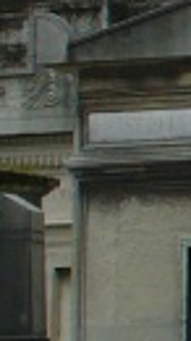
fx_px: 2858
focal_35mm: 317
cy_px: 320
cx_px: 869
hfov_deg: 3.6
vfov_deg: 6.8
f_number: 2.8
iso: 80
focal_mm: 6.1
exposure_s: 1/125
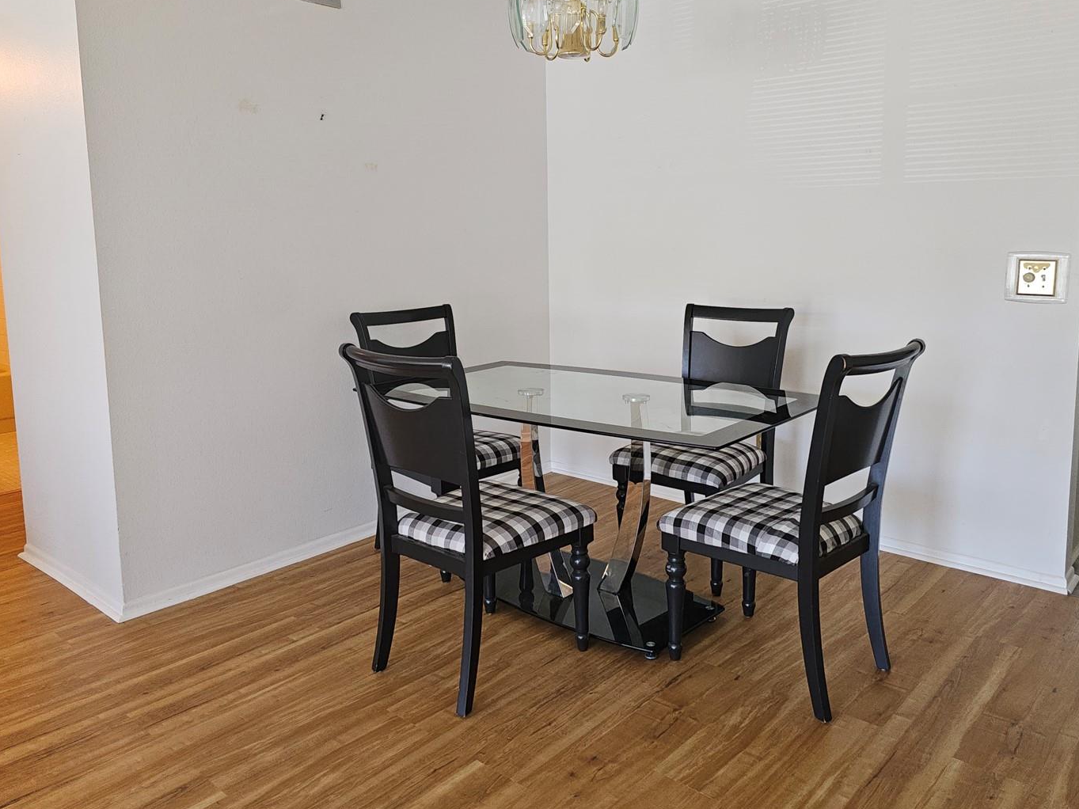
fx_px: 842
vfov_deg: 51.1
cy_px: 336
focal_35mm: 27
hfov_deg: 65.3
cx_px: 568
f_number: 1.7
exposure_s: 1/40
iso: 100
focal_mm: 6.3
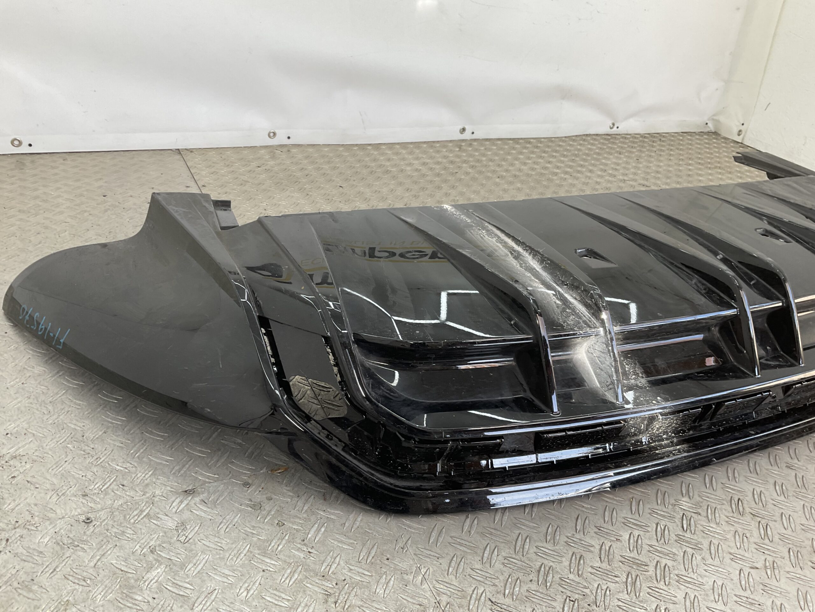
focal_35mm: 29
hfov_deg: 61.7
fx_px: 683
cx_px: 408
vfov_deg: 48.2
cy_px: 306
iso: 25
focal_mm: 3
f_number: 1.8
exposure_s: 1/120
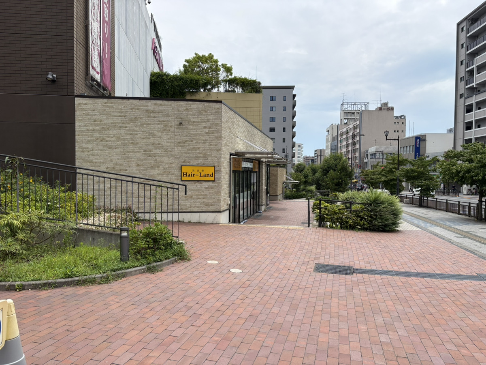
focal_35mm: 26
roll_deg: -1.1
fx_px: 365
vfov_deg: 53.1
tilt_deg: -3.0
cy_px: 182
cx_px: 243
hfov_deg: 67.3
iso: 50
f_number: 1.6
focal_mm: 5.96
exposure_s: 1/4329
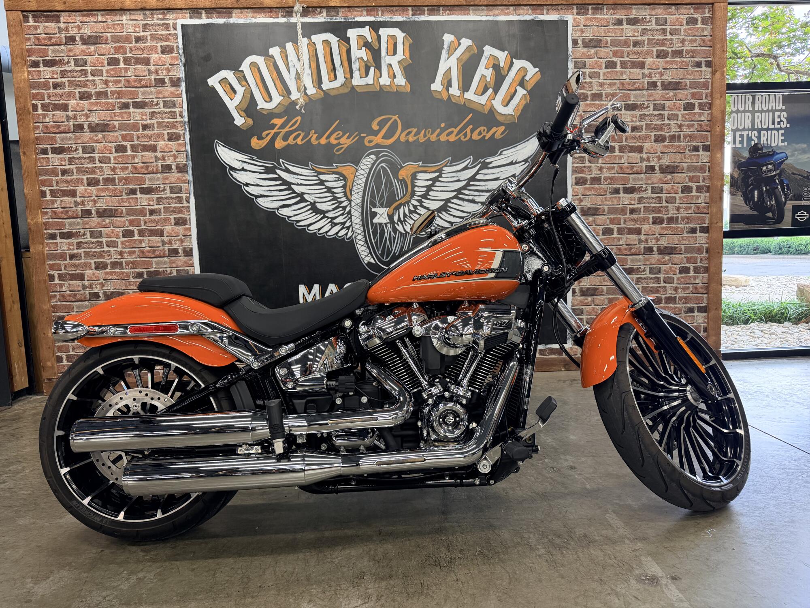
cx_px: 405
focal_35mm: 24
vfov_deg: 56.8
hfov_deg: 71.6
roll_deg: +1.5
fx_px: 562
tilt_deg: -5.7
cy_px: 304
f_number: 1.78
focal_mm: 6.76
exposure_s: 1/120
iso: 250
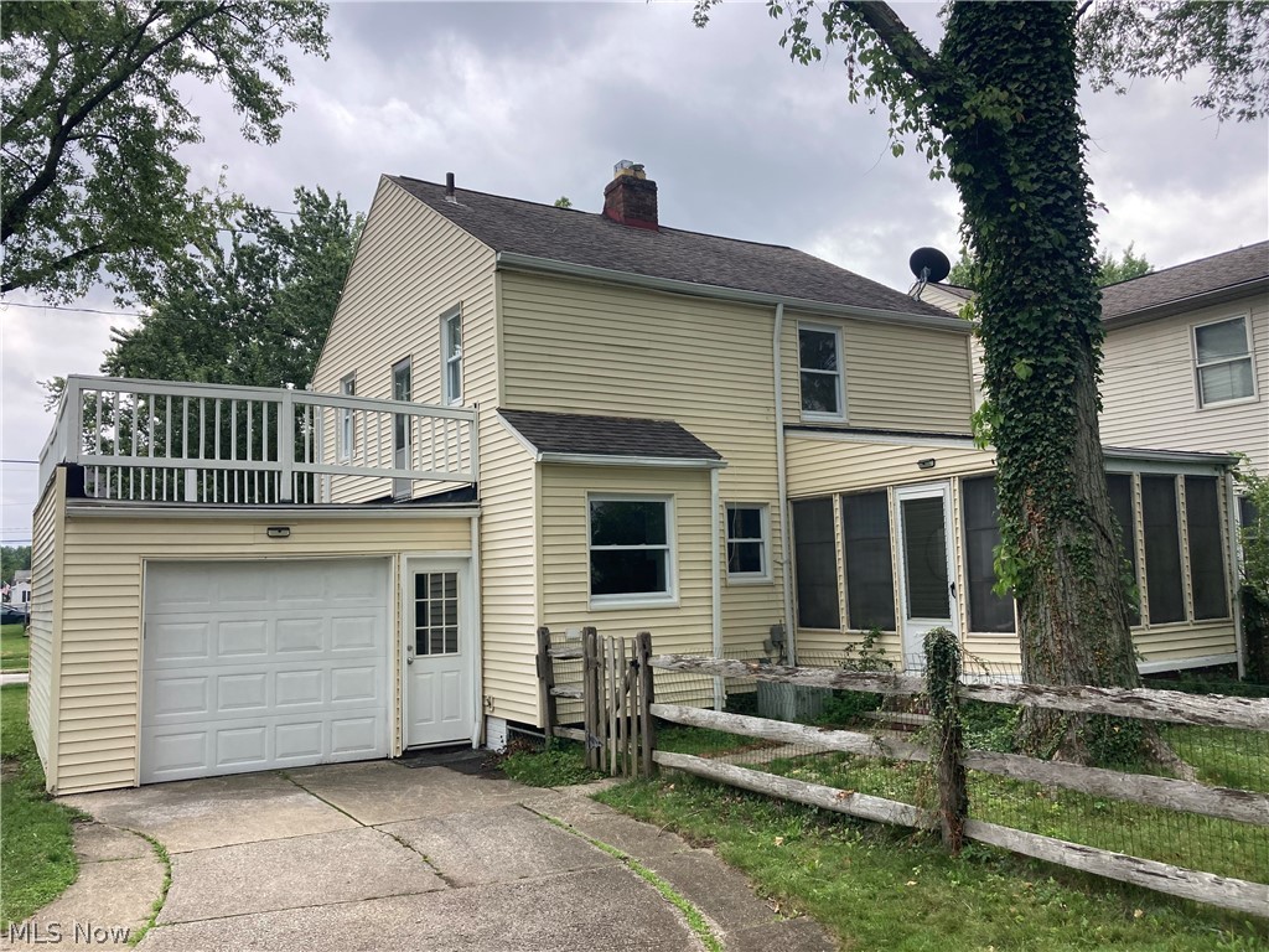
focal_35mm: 28
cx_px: 634
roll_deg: +1.3
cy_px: 476
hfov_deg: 63.4
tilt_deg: +6.3
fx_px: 1026
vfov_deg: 49.7
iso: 20
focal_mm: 3.99
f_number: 1.8
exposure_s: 1/1066
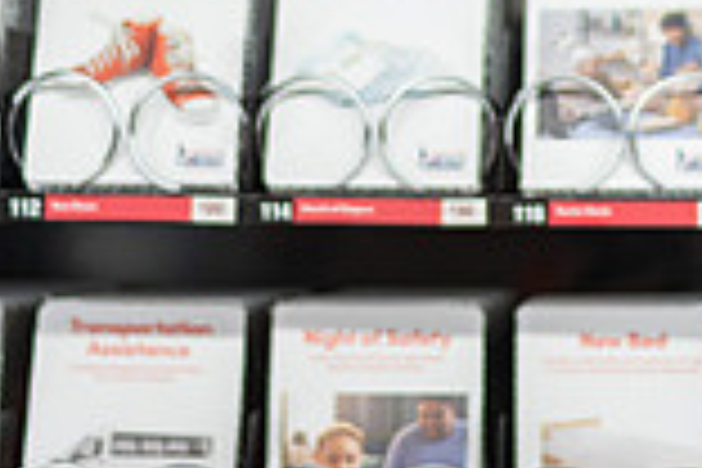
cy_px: -97
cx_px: 490
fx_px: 3627
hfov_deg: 11.0
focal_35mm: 186
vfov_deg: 7.3
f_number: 1.8
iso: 640
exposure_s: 1/400
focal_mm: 50
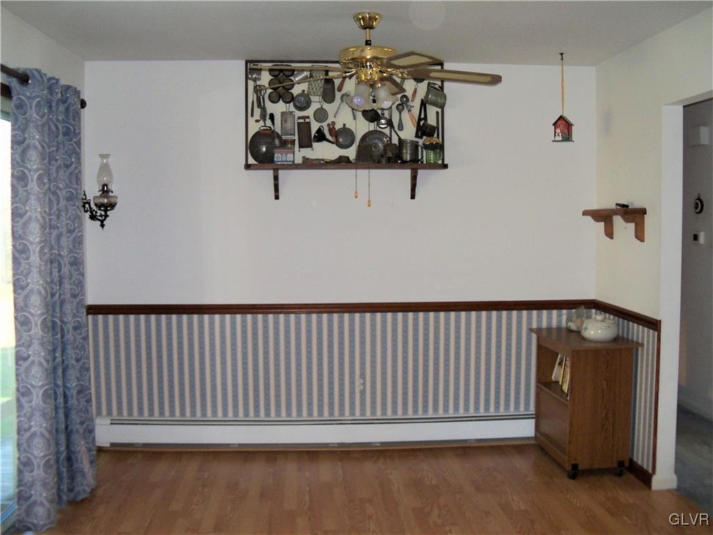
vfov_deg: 40.7
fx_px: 721
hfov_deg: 52.6
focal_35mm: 35
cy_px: 268
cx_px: 356
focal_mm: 6.2
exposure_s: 1/30
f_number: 3.5
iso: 200
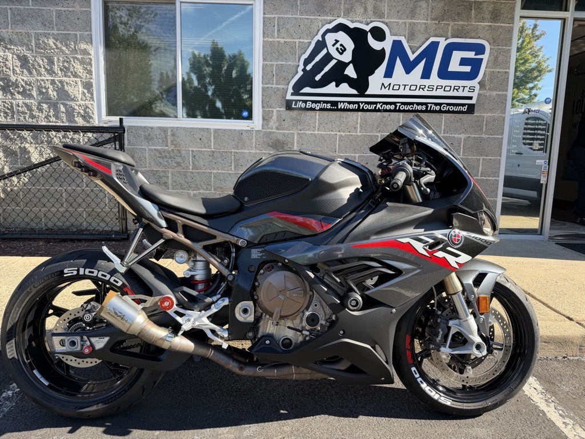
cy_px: 220
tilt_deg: -10.0
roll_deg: -1.2
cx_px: 292
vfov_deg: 56.8
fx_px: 406
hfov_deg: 71.6
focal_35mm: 24
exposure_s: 1/992
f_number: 1.78
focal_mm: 6.76
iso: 80
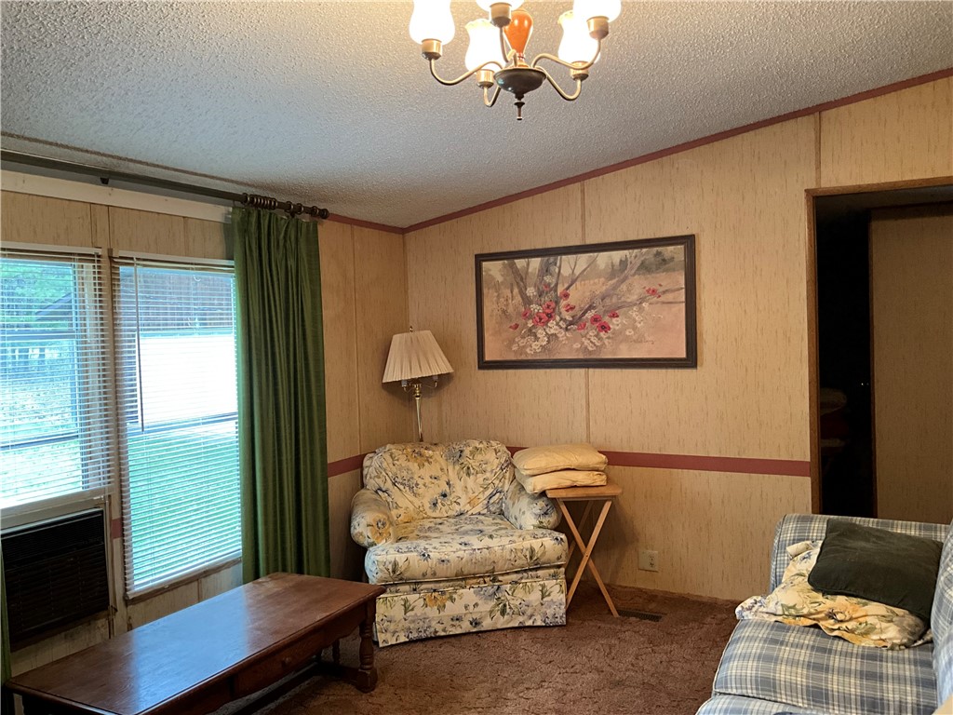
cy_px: 358
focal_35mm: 29
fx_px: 798
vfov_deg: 48.2
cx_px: 476
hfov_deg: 61.7
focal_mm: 3
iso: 125
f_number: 1.8
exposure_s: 1/60
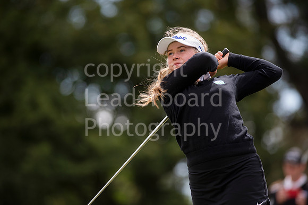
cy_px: 102
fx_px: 2567
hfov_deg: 6.9
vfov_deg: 4.6
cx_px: 154
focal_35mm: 300
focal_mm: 300
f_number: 4
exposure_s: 1/2000
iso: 400
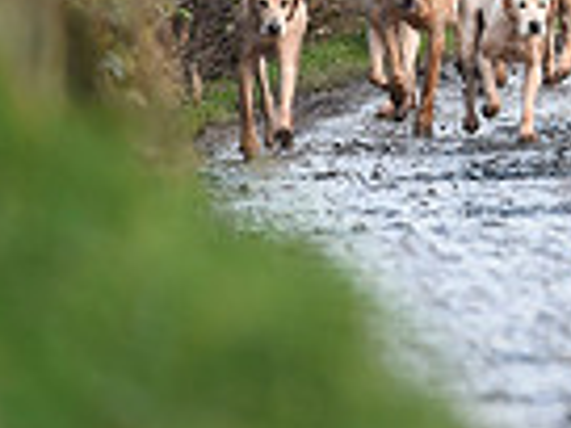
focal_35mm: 819
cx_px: 1142
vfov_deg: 1.8
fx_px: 13510
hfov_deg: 2.4
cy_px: -357
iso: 1400
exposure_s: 1/1000
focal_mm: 200
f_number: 3.5
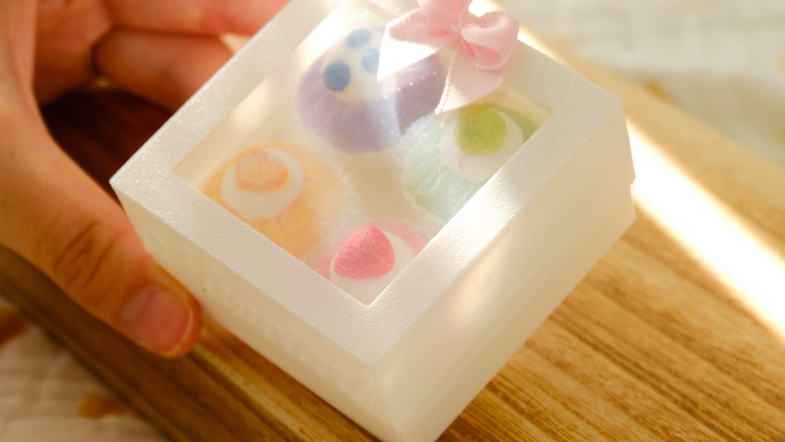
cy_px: 221
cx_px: 392
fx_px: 2227
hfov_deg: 20.0
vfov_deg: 11.3
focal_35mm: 107
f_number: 5.6
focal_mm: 45.2
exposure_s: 1/100
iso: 200
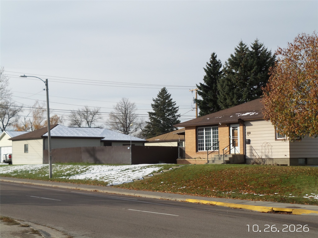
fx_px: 588
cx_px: 159
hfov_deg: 30.3
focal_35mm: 64
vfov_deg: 22.9
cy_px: 119
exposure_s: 1/1000
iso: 100
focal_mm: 11.4
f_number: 4
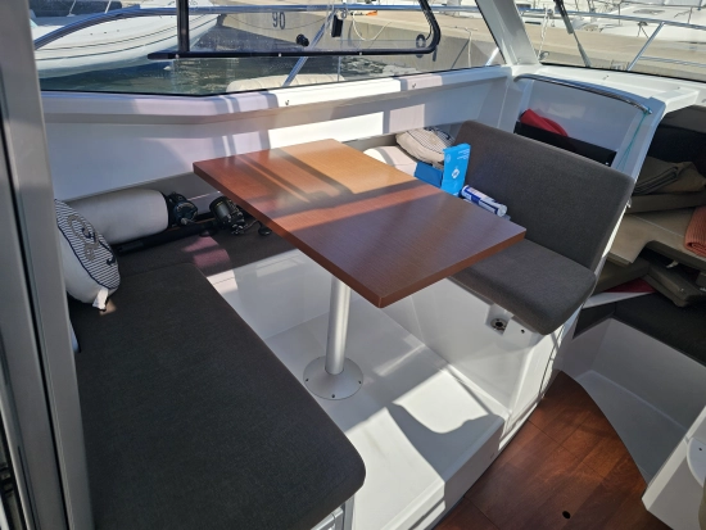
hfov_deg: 73.9
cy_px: 265
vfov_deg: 58.9
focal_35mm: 23
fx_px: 469
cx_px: 353
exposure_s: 1/612
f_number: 1.7
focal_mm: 6.3
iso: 10
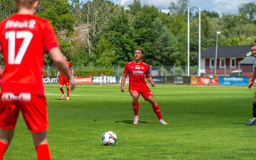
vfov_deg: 11.0
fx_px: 831
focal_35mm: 119
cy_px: 82
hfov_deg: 17.5
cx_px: 133
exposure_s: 1/2000
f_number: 3.2
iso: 160
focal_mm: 112
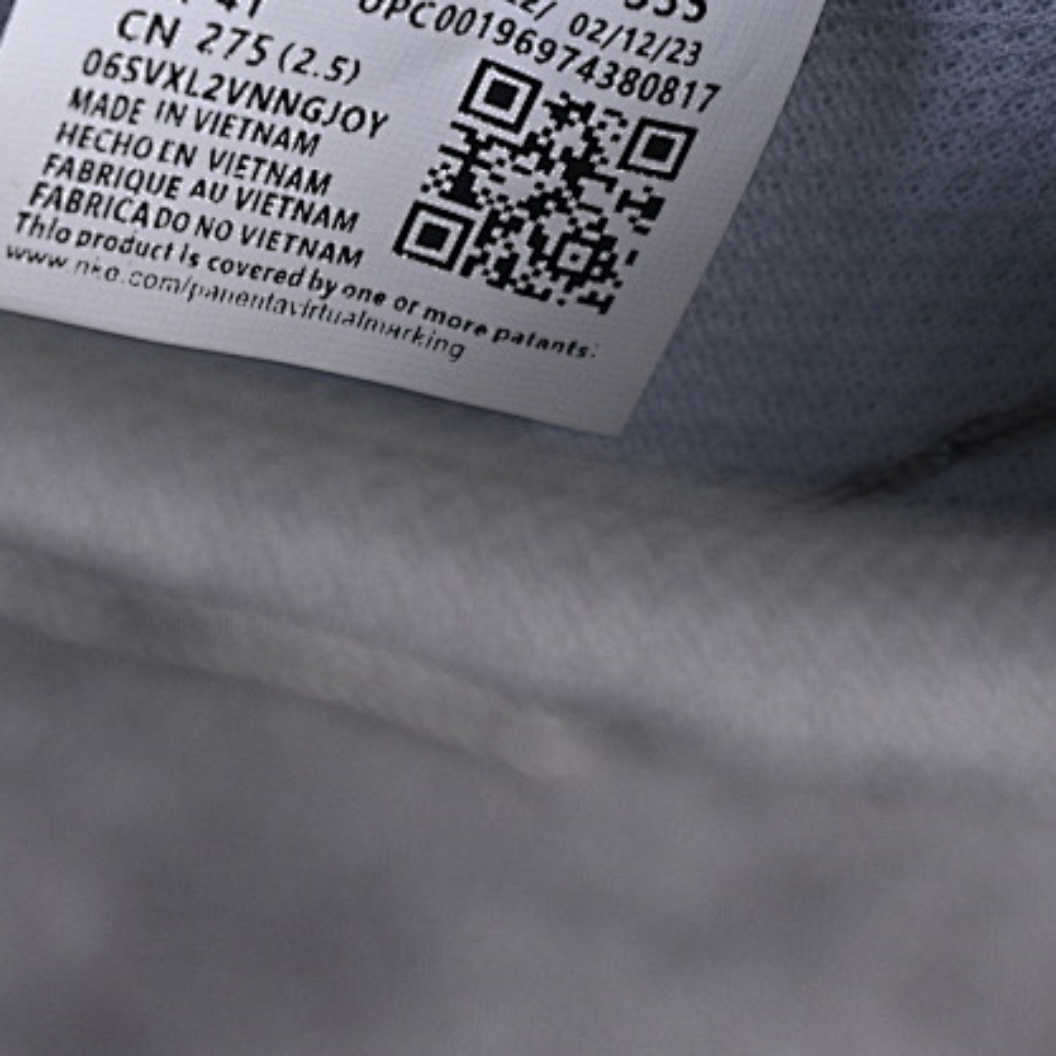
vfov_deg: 10.6
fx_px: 5695
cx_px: 504
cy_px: 170
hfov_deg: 10.6
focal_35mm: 165
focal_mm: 50
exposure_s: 1/60
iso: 160
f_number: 7.1
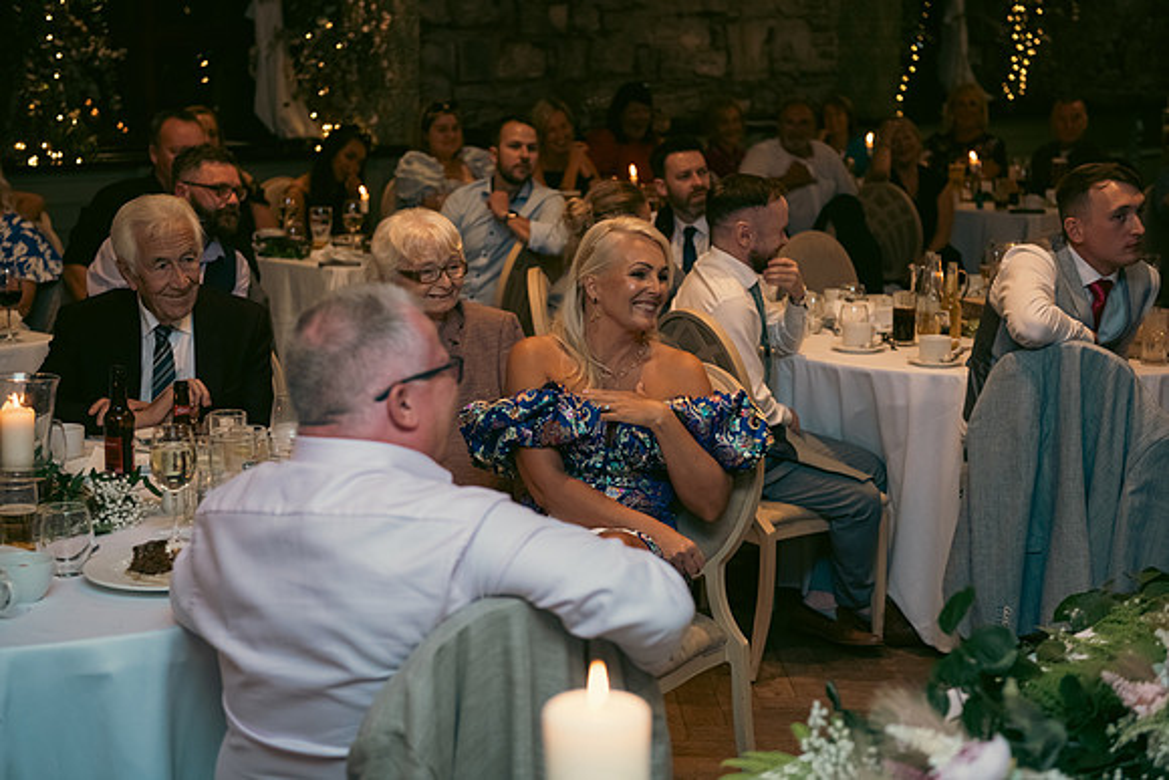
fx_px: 1949
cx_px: 584
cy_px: 390
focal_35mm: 60
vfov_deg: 22.6
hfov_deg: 33.4
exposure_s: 1/160
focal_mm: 60
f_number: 3.5
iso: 800
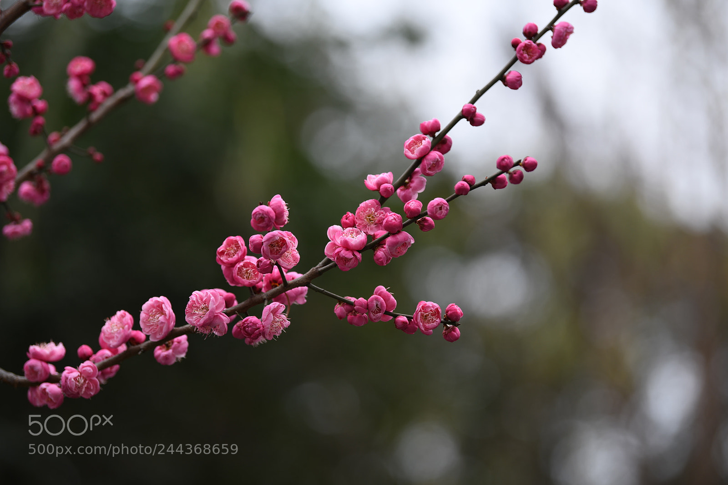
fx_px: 2628
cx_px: 364
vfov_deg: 10.5
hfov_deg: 15.8
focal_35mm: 130
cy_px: 242
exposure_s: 1/160
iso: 125
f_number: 2.8
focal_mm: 130
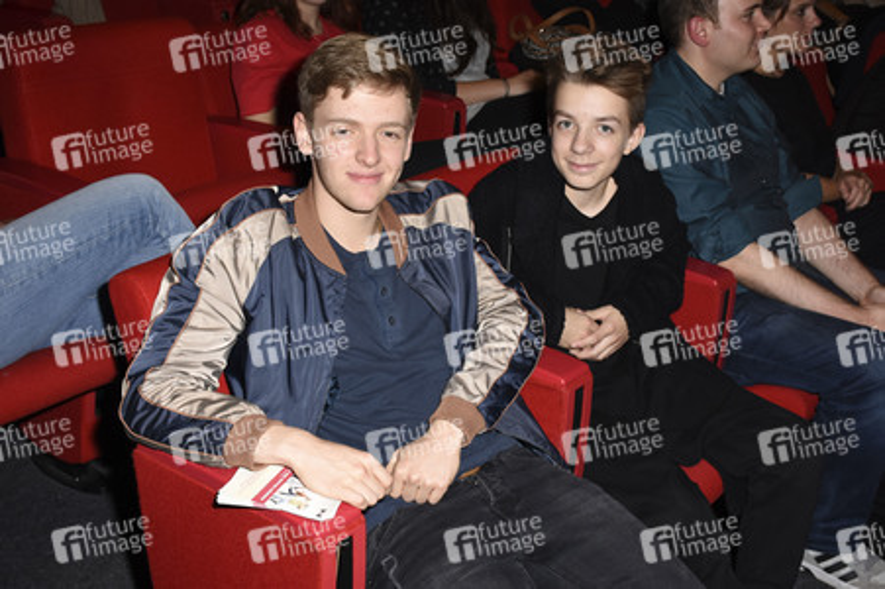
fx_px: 995
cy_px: 294
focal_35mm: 40
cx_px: 442
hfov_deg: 48.0
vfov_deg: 33.0
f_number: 5.6
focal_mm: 27
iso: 640
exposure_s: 1/250
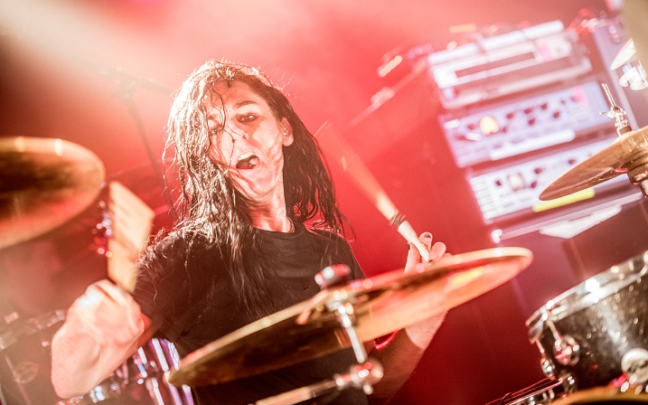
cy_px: 201
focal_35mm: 125
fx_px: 2207
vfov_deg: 10.5
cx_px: 324
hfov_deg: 16.7
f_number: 2.8
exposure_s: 1/100
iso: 1600
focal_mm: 122
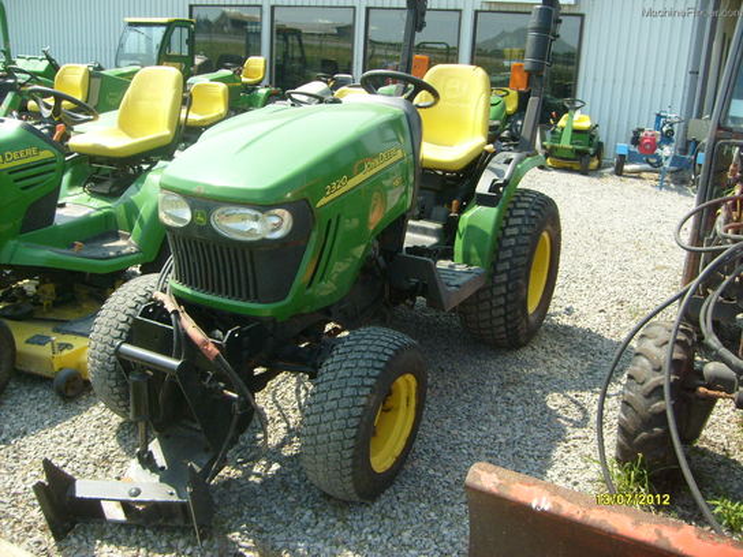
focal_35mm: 35
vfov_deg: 40.7
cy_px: 278
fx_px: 751
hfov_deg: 52.6
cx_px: 372
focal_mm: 5.8
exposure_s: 1/125
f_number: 7.1
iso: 80
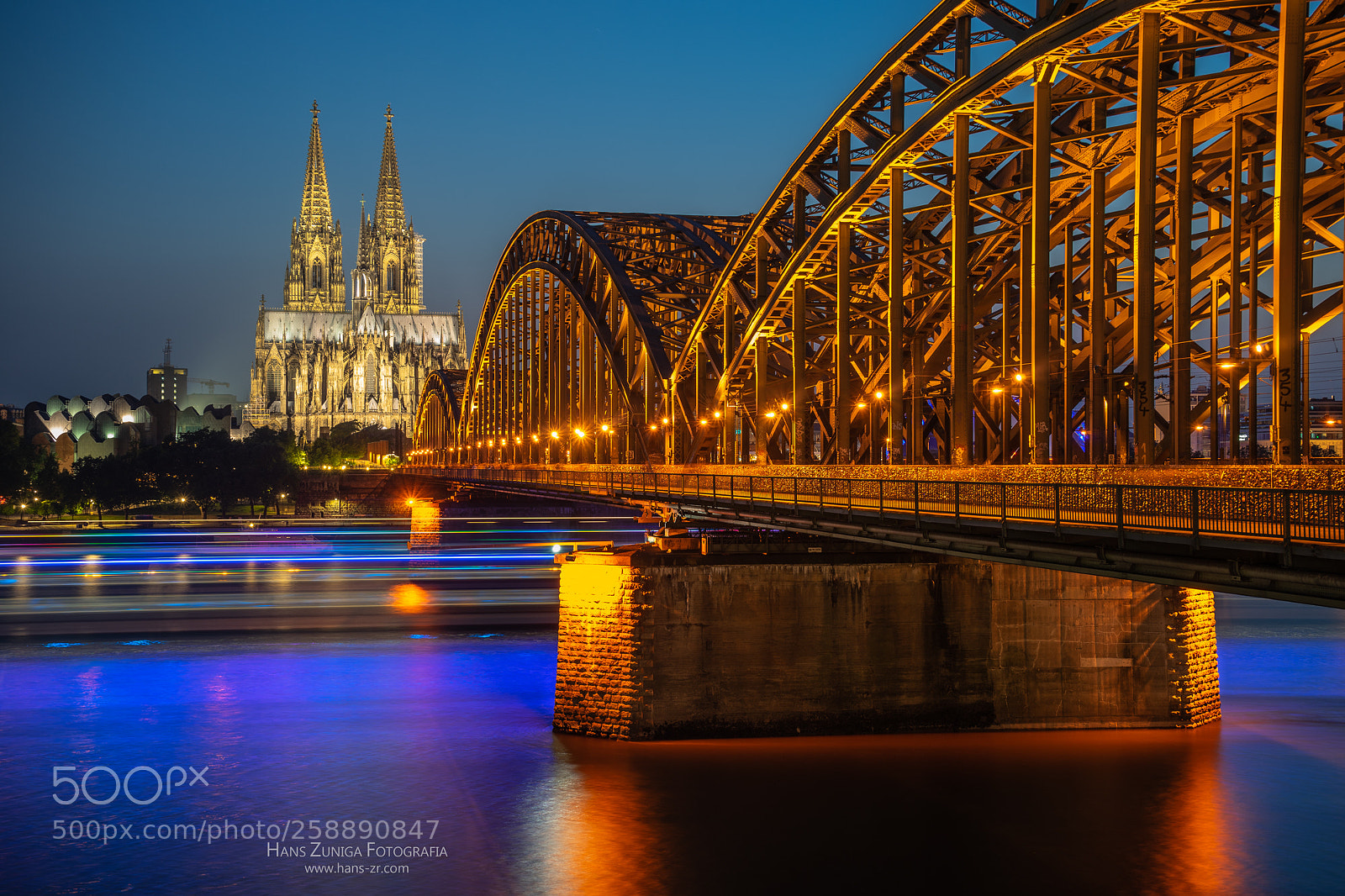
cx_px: 672
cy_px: 448
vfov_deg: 28.1
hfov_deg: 41.1
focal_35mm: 48
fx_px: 1793
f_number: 8
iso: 50
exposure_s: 30
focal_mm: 48
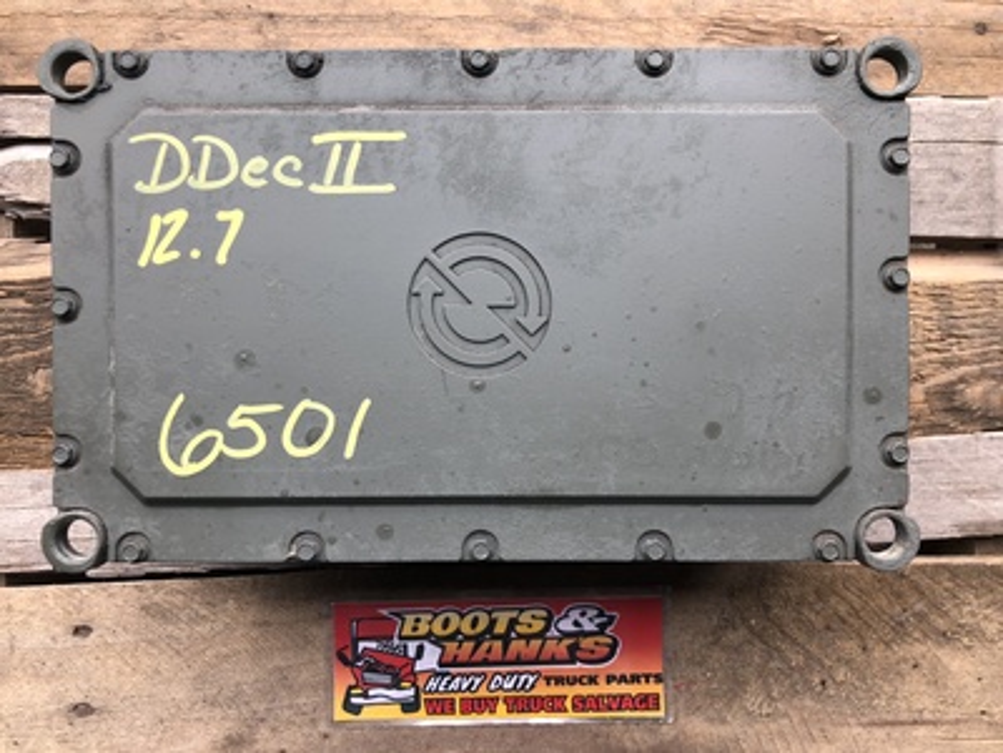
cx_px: 502
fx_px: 811
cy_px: 376
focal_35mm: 28
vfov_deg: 49.7
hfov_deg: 63.4
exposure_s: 1/120
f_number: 1.8
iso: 25
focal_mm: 4
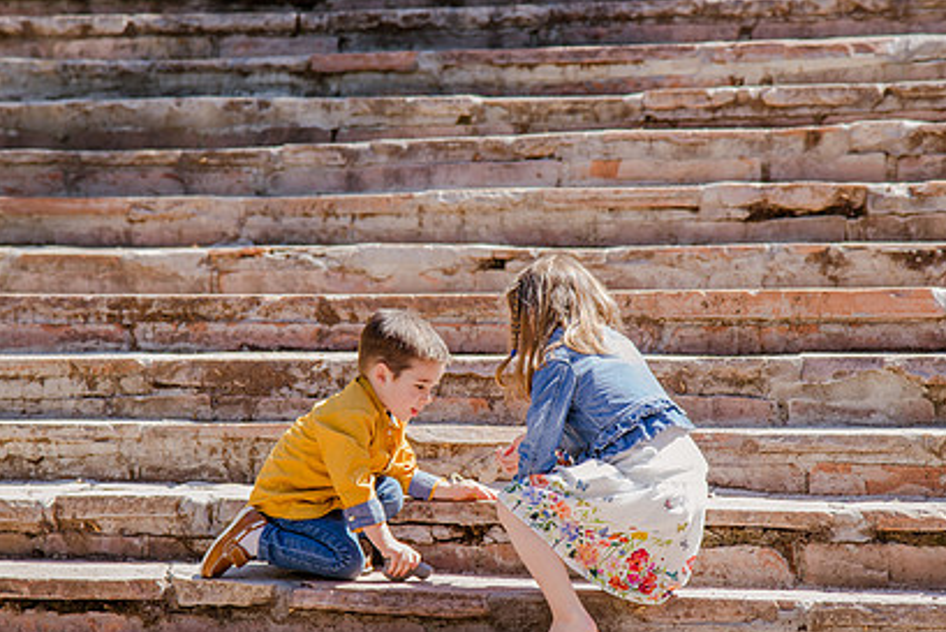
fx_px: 4127
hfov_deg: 13.1
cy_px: 373
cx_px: 485
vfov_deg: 8.7
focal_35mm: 157
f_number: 4.5
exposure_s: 1/250
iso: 200
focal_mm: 105
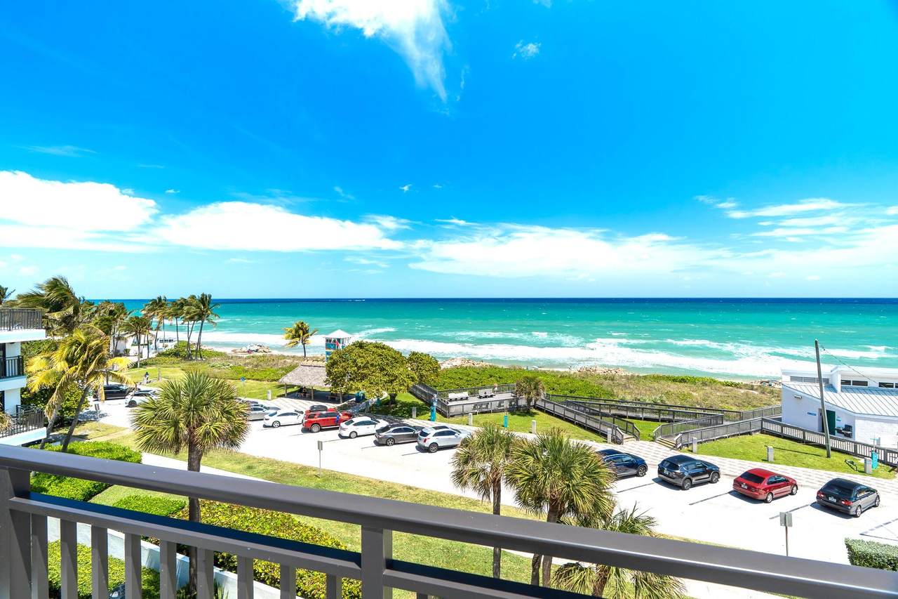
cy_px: 300
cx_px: 449
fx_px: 399
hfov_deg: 96.7
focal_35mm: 16
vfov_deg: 73.7
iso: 320
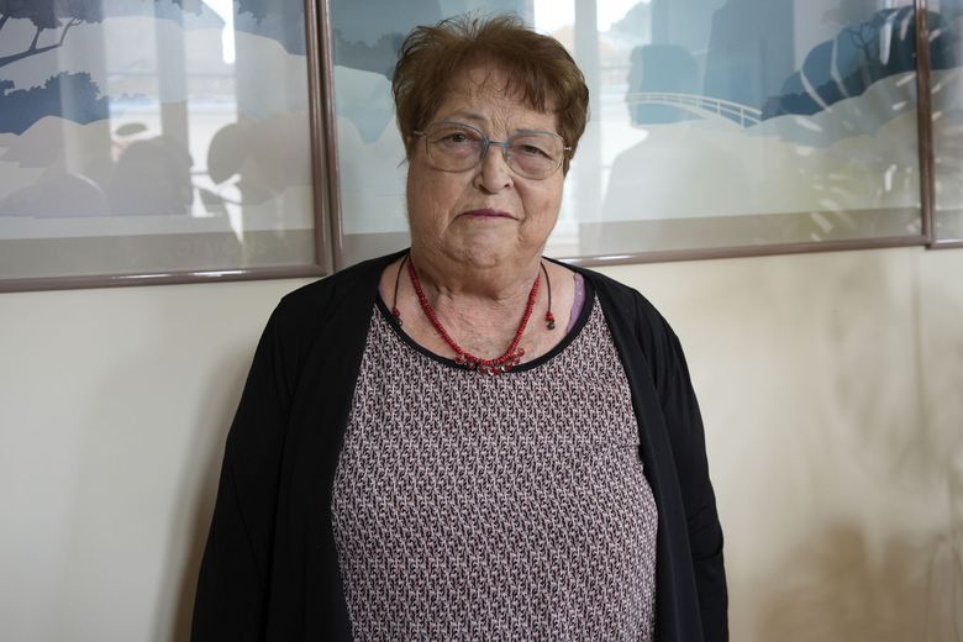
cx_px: 482
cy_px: 321
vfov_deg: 37.9
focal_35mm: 35
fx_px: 936
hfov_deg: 54.4
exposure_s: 1/100
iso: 800
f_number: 5
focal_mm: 35
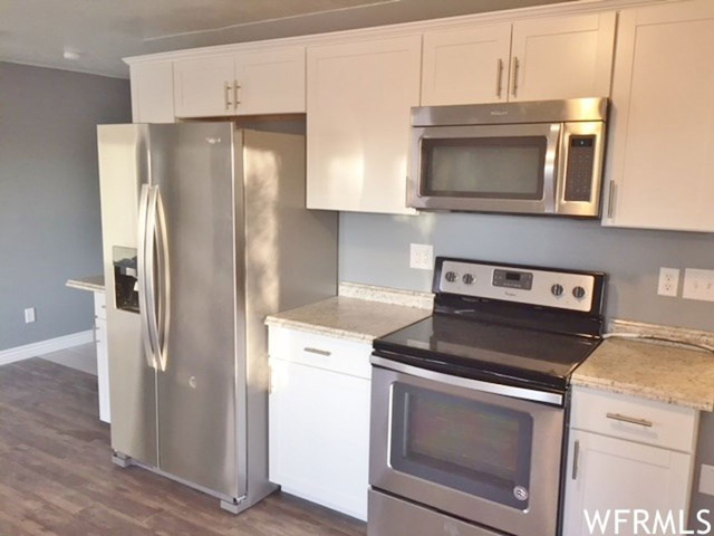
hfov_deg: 61.7
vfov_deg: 48.2
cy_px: 268
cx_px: 357
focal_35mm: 29
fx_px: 598
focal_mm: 4.15
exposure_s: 1/30
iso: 64
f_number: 2.2
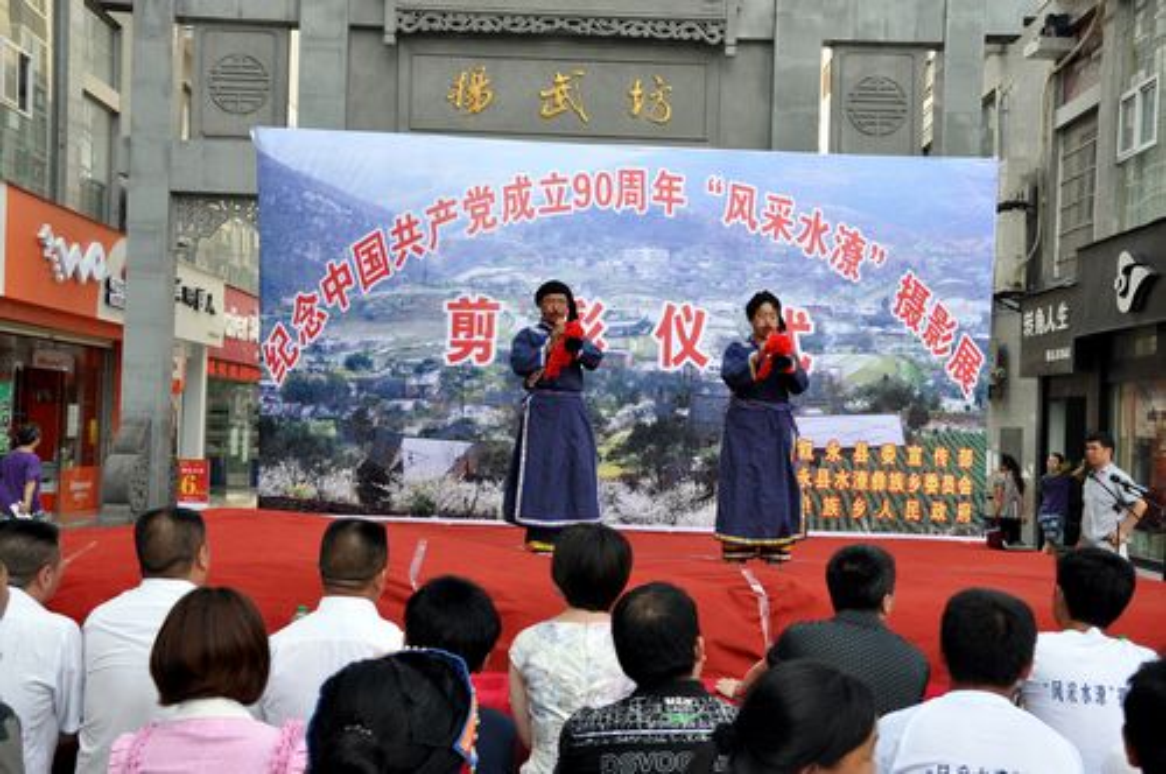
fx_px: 1359
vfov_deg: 31.8
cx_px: 583
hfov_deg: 46.5
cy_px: 387
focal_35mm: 42
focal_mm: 28
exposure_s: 1/60
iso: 200
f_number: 8
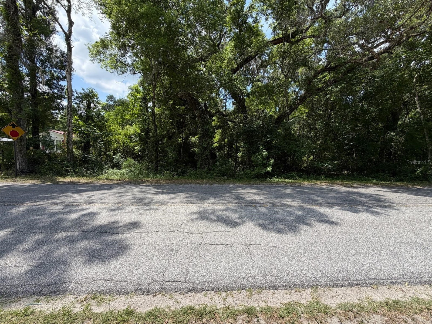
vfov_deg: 85.7
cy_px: 162
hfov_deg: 102.1
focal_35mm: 14
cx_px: 216
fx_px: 175
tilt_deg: -3.5
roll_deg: +0.3
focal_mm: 2.22
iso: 32
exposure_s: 1/770
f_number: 2.2
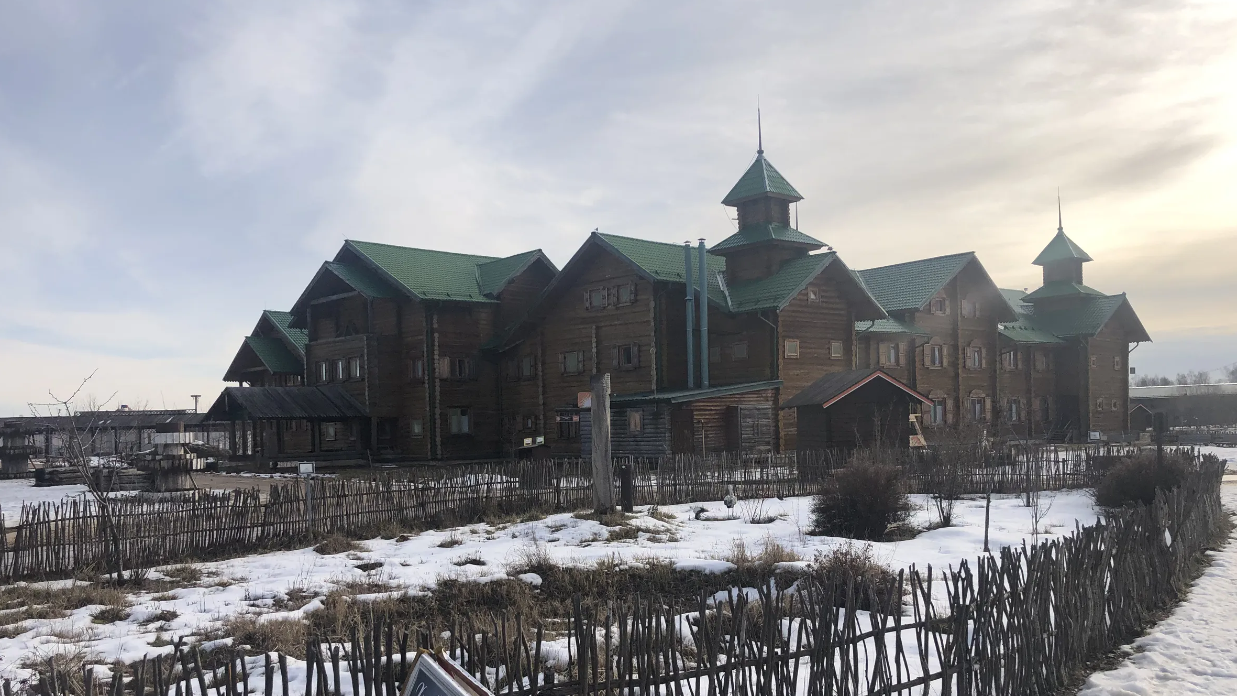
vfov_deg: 37.4
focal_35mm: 31
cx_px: 626
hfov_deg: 62.6
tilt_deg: -0.5
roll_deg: +1.5
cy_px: 452
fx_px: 1017
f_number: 1.8
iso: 20
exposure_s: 1/2000
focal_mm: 3.99
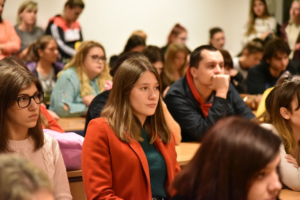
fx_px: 1000
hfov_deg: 17.1
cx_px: 150
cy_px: 100
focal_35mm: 120
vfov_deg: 11.4
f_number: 4
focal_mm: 120
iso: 10000
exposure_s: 1/250
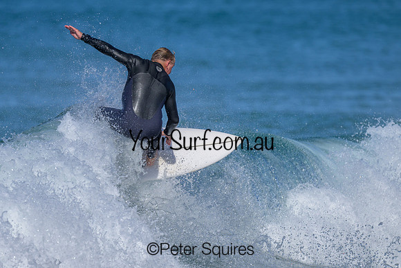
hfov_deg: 1.9
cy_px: 181
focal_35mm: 1093
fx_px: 12176
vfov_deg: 1.3
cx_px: 179
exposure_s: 1/2000
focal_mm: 800
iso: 200
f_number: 6.3
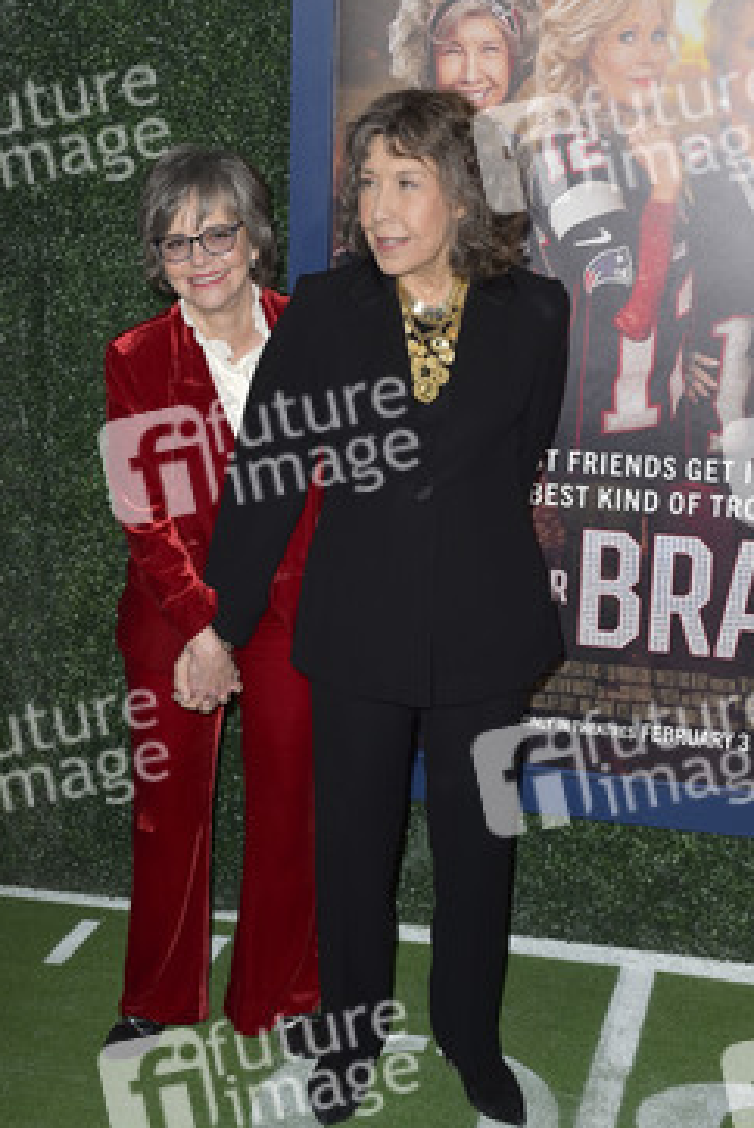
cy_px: 608
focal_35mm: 53
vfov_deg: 37.5
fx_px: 1662
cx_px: 351
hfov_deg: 25.6
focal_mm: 48
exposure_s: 1/250
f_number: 6.3
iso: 400
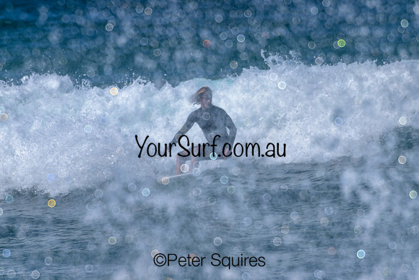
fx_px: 7567
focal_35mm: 650
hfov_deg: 3.2
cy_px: 140
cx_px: 210
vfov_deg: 2.1
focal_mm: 650
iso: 400
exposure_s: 1/2000
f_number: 11
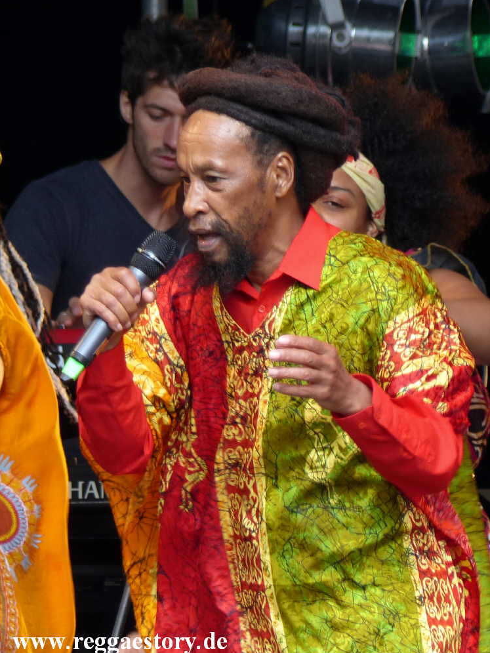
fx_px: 10022
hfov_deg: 2.8
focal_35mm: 531
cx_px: 245
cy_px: 326
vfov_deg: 3.7
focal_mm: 95.2
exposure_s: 1/125
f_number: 3.2
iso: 100
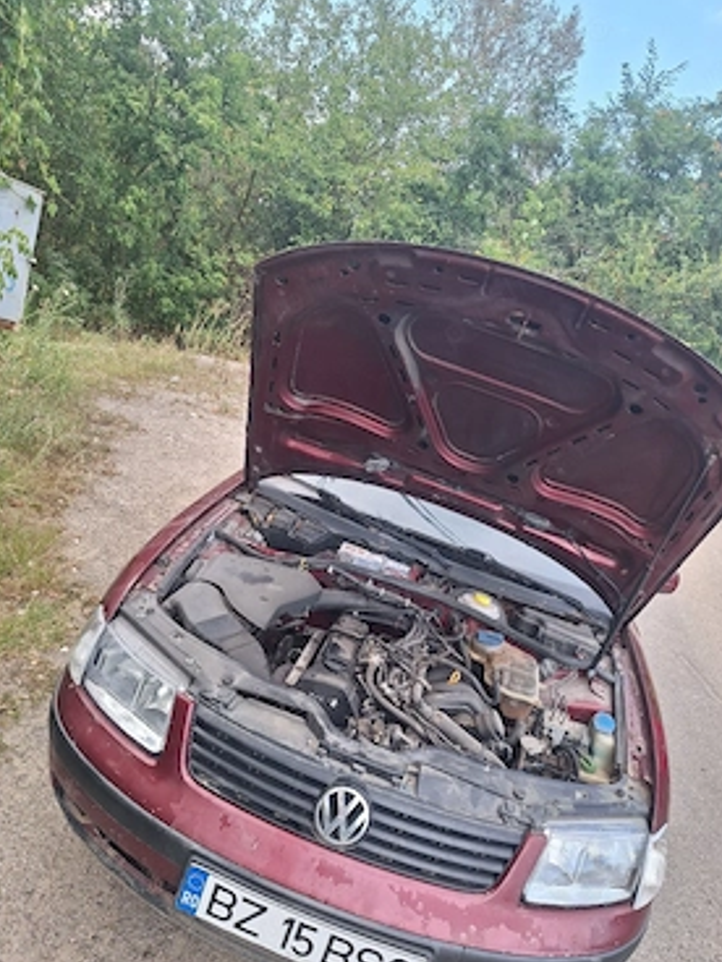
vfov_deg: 69.3
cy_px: 518
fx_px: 695
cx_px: 374
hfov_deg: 54.9
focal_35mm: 25
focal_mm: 5.54
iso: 40
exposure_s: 1/233
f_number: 1.8
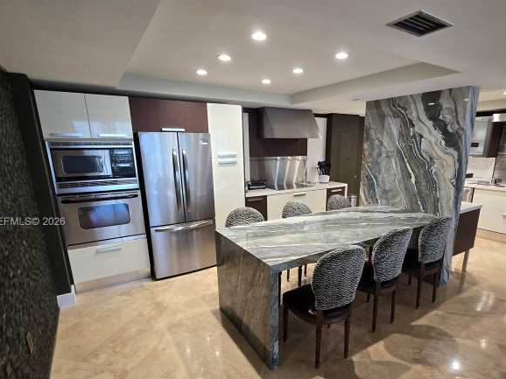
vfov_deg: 71.0
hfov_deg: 87.5
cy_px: 222
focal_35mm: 18
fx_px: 263
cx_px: 279
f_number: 2.2
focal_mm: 2.2
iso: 200
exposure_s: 1/60
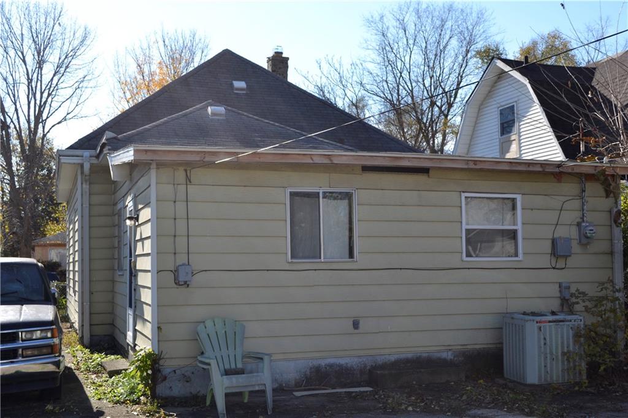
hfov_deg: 45.0
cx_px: 314
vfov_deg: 30.8
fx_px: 759
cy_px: 209
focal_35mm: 44
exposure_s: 1/200
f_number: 7.1
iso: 100
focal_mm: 29
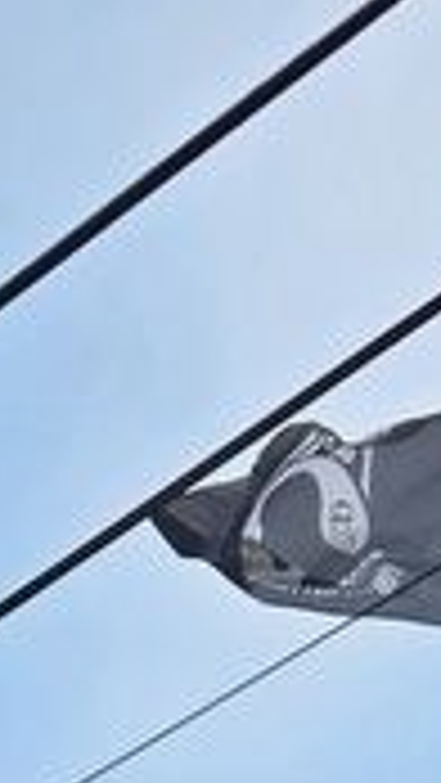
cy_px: 1476
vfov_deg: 15.5
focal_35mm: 115
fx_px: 2388
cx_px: 198
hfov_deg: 10.5
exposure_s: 1/565
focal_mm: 5.4
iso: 25
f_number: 1.8
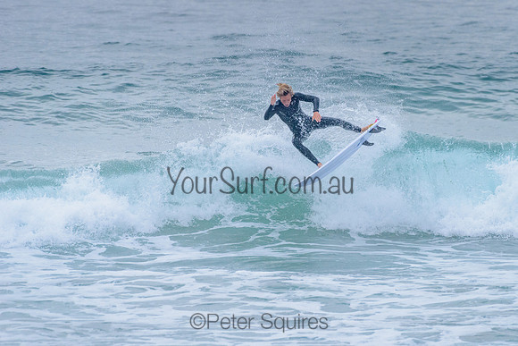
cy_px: 134
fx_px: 8820
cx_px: 317
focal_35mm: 613
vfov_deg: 2.2
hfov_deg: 3.4
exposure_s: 1/2000
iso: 1400
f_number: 5.6
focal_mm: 500
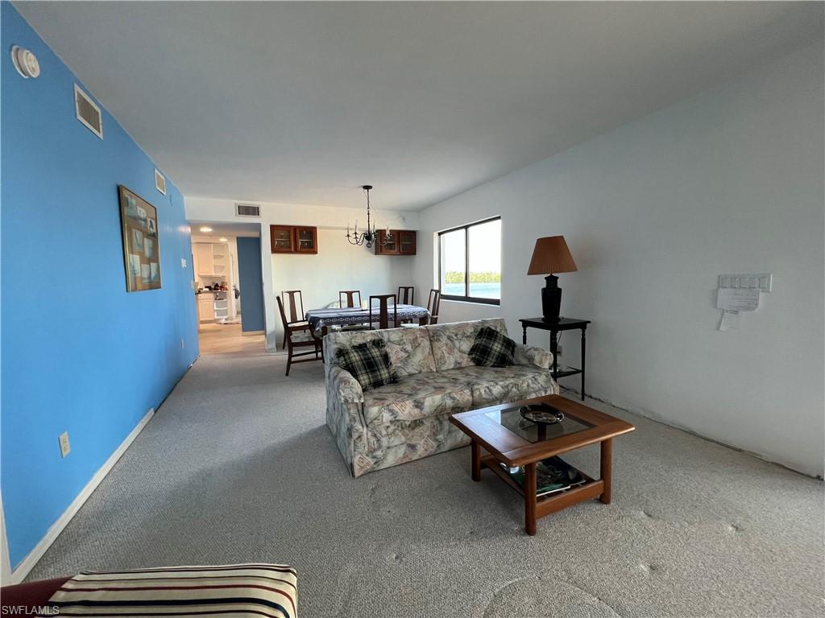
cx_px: 412
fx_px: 310
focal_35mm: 13
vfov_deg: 89.9
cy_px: 309
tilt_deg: -5.0
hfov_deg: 106.2
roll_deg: +1.0
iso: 160
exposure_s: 1/99
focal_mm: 1.57
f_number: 1.8
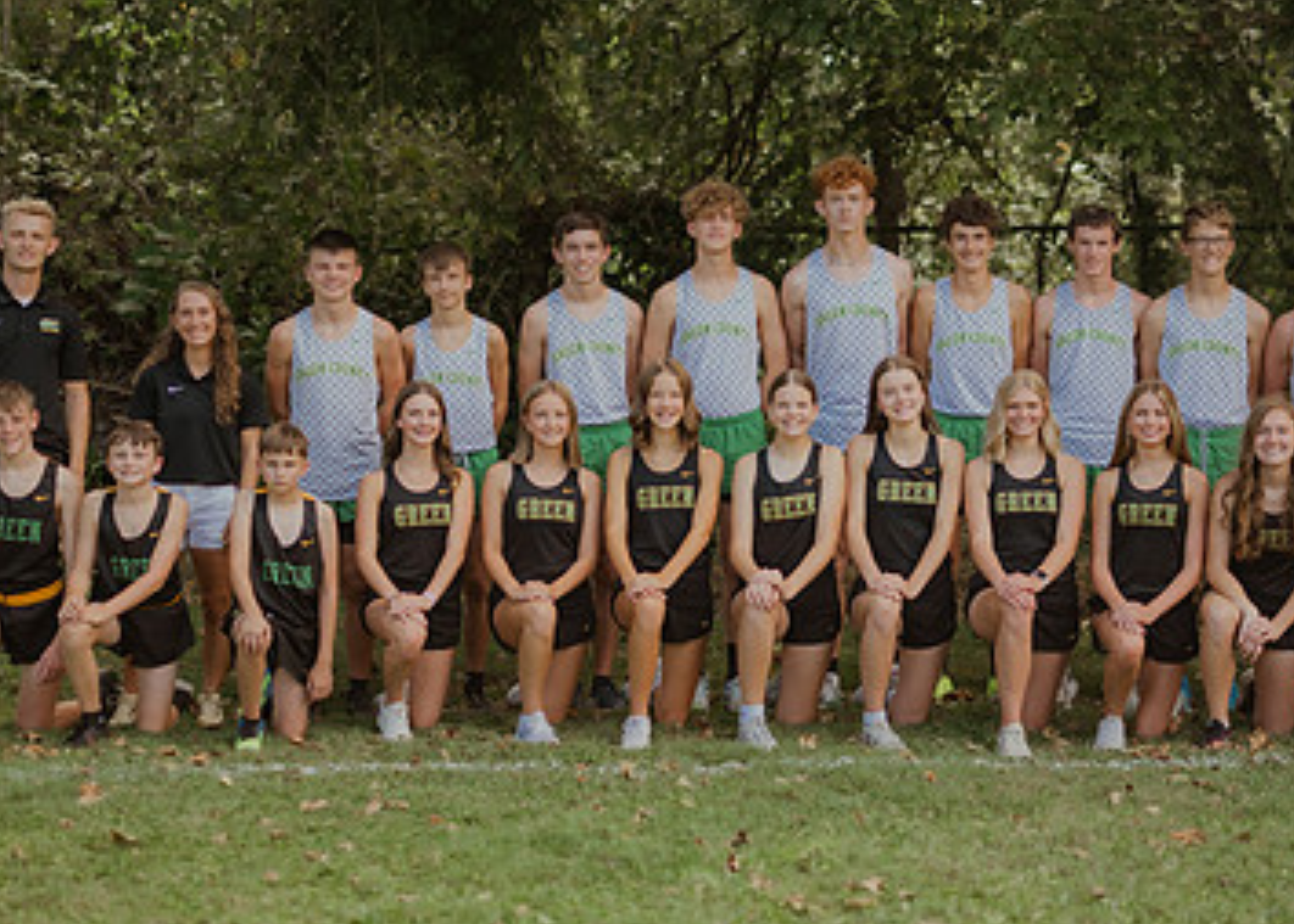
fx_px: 3308
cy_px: 425
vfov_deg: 15.9
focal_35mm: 90
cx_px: 782
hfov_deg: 22.1
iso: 250
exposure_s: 1/1600
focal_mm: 50
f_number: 4
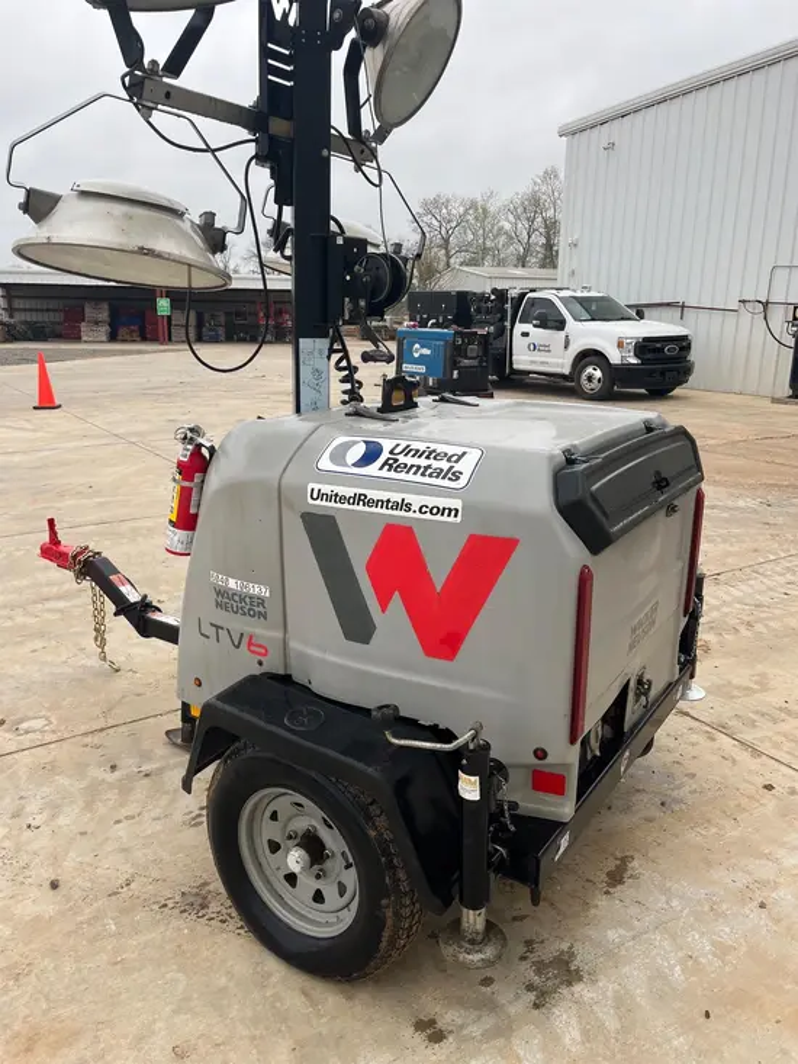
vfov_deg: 67.3
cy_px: 532
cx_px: 399
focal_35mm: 26
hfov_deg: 53.1
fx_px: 799
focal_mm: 5.1
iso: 50
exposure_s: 1/718
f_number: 1.6
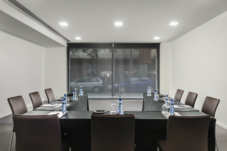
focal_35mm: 30
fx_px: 189
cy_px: 76
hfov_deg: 61.9
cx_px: 114
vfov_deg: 43.6
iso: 100
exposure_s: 1.6
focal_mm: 20
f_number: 7.1
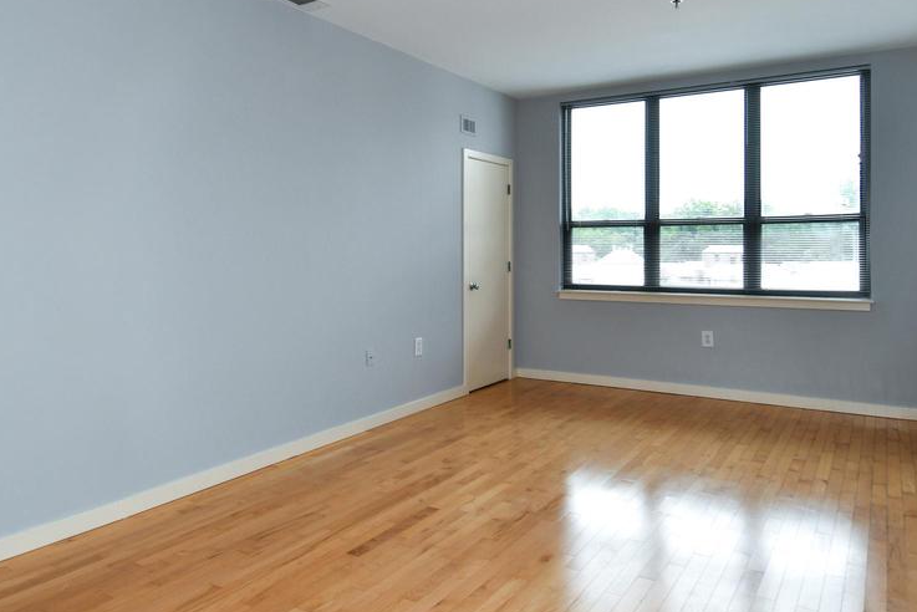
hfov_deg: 71.3
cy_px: 268
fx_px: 637
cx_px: 412
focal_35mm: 25
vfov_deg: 51.2
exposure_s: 1/125
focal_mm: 12
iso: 200
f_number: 5.6
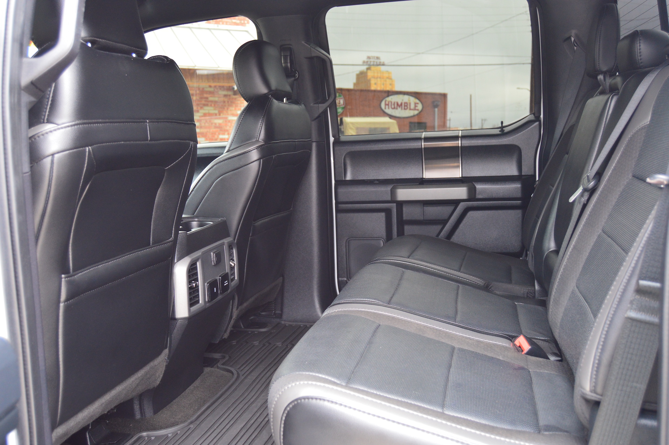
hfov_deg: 55.1
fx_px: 641
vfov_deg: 38.3
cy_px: 222
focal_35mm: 34
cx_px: 334
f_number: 5
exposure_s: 1/60
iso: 800
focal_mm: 23
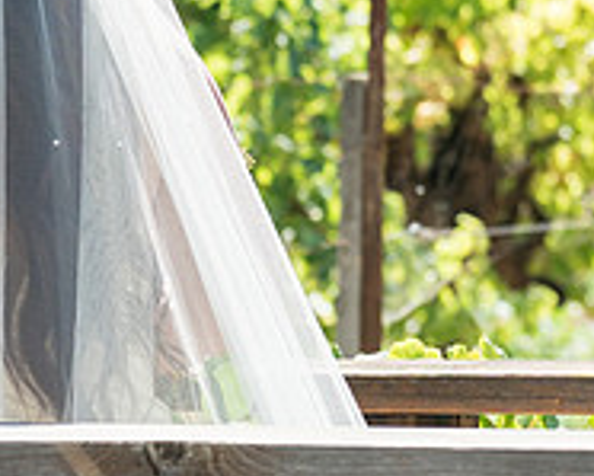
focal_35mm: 408
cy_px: -217
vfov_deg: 3.8
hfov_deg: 4.7
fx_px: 7176
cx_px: -278
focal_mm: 73
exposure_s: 1/500
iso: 125
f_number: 4
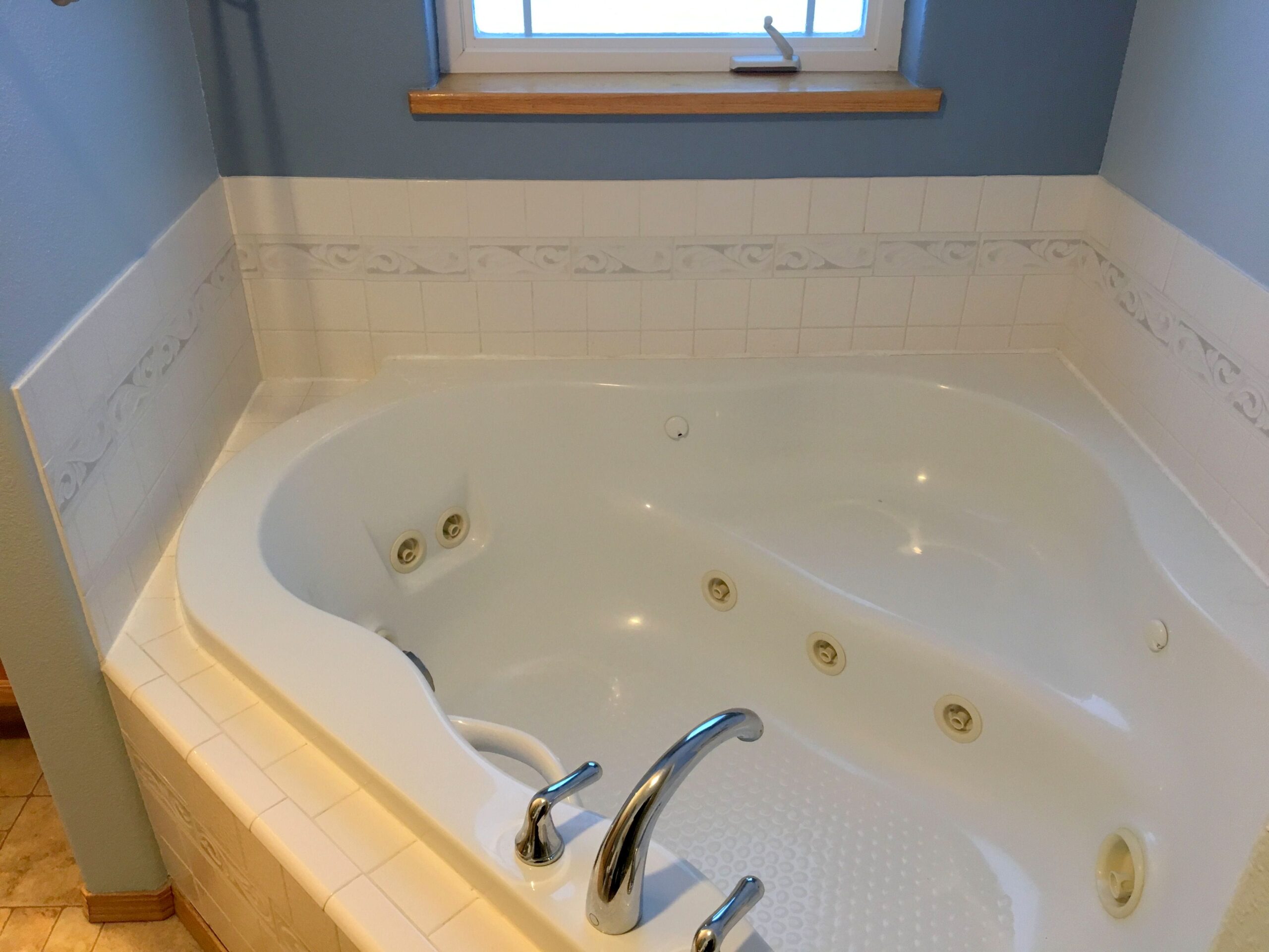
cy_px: 476
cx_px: 634
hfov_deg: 61.7
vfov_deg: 48.2
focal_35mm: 29
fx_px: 1063
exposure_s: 1/30
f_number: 2.2
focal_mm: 4.15
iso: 80
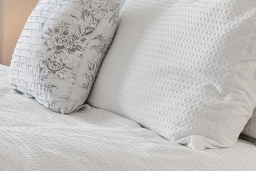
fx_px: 754
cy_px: -26
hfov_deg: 15.7
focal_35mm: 106
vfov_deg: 12.7
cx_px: -239
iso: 1000
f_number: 8
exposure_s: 1/100
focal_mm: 16
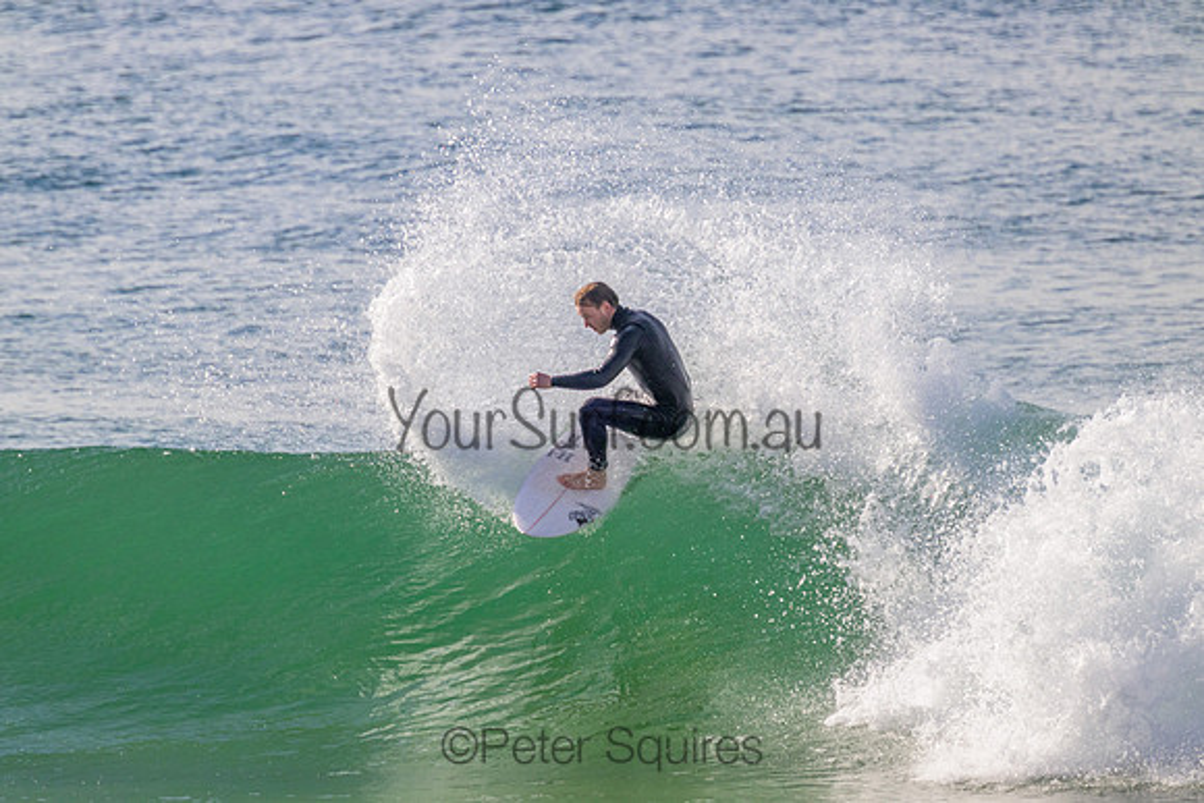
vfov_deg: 1.7
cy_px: 402
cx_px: 602
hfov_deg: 2.6
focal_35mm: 800
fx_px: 26761
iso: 1250
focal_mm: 800
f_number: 11
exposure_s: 1/2000
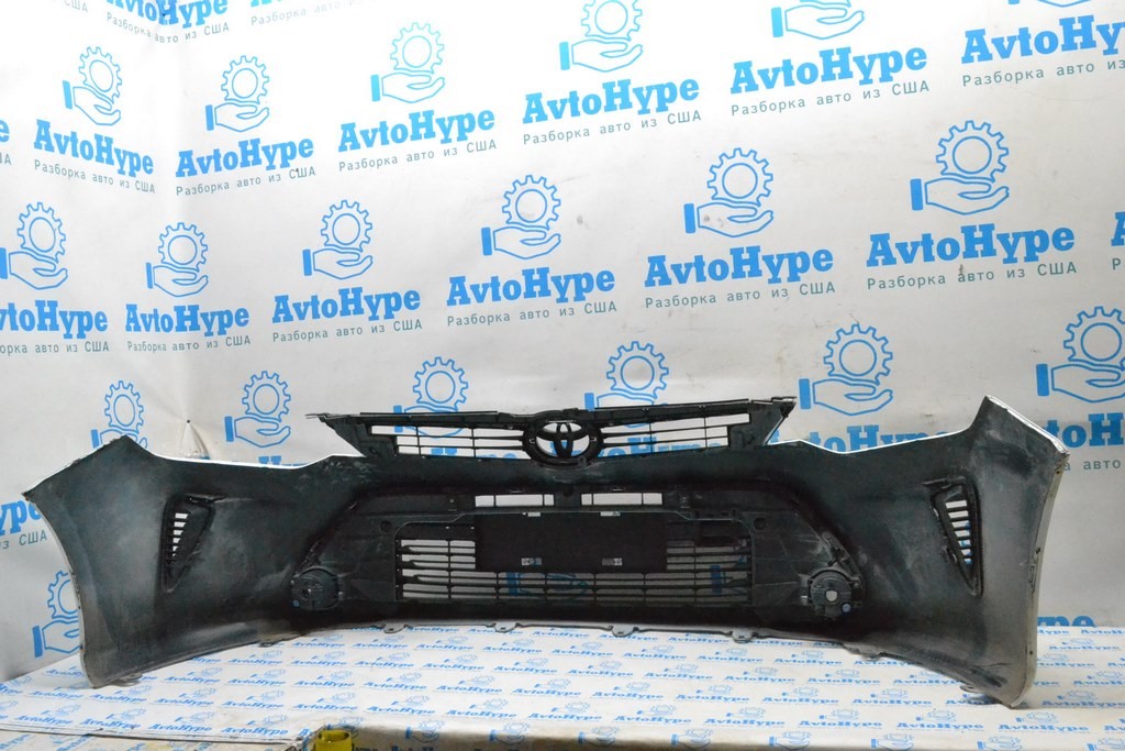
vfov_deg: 40.0
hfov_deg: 57.2
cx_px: 562
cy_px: 376
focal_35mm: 33
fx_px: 1031
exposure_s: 1/100
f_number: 14
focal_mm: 22
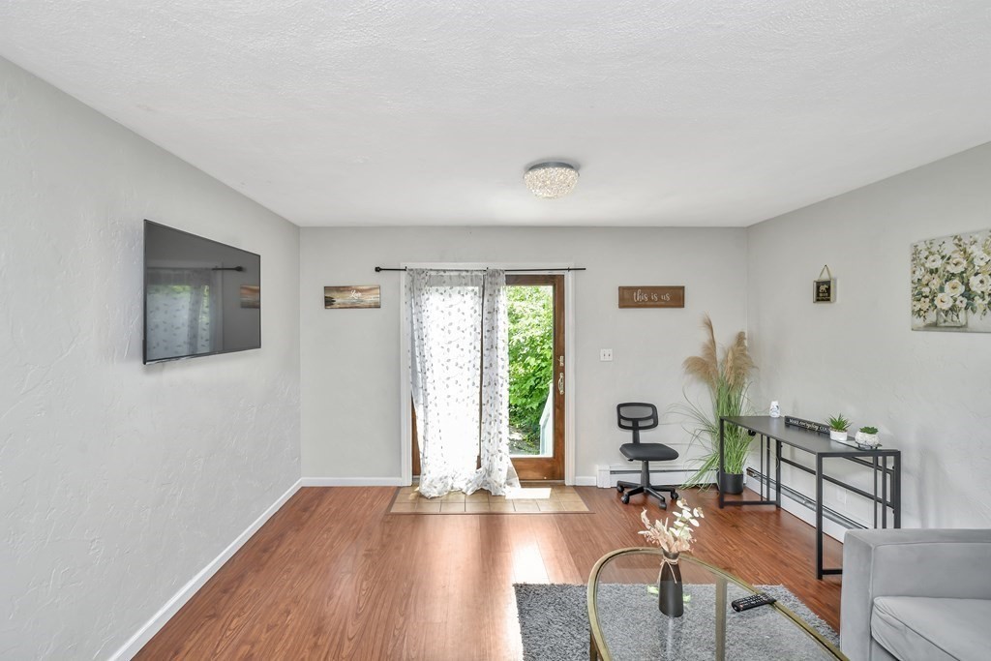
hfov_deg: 100.4
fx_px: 413
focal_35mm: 15
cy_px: 330
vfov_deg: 77.3
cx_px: 496
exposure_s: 1/30
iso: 200
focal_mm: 15
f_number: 7.1
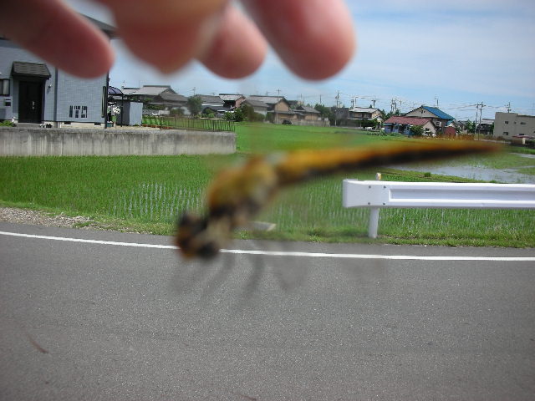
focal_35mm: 35
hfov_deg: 52.6
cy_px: 200
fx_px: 541
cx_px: 268
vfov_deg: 40.7
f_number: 8.5
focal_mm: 5.8
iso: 50
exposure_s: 1/114
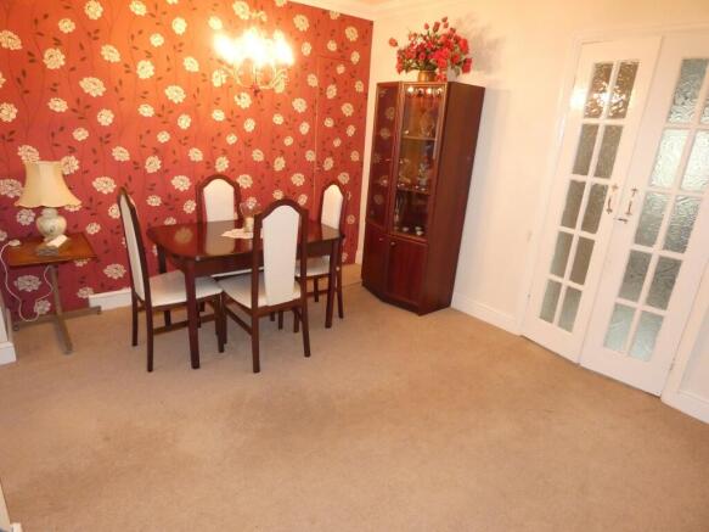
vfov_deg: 66.0
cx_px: 354
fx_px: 410
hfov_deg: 81.8
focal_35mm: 20
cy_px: 266
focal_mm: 3.6
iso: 800
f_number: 2.8
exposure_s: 1/60
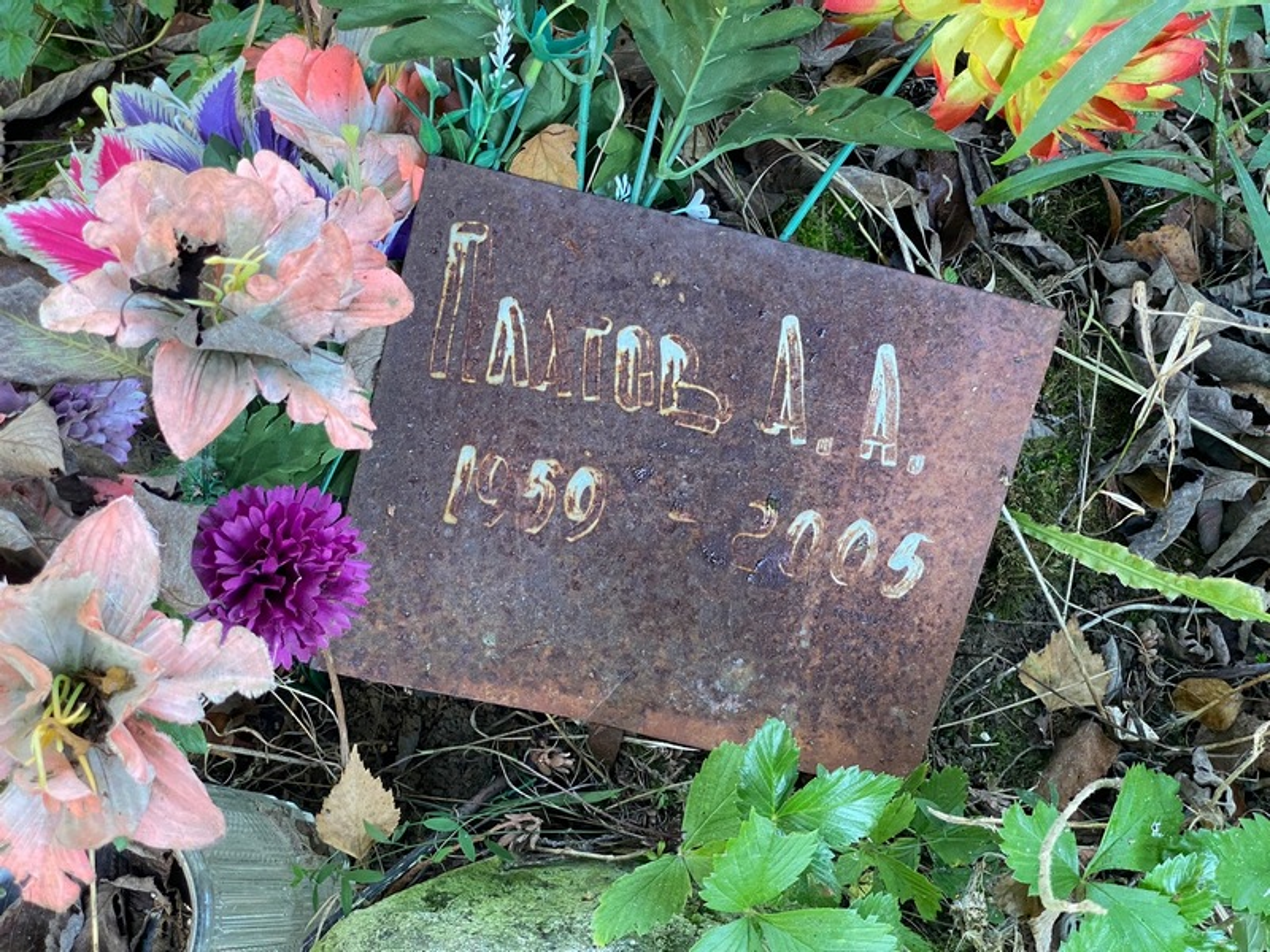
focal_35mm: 52
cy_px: 476
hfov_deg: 36.8
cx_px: 635
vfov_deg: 28.0
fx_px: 1908
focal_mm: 6
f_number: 2
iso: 160
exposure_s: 1/94
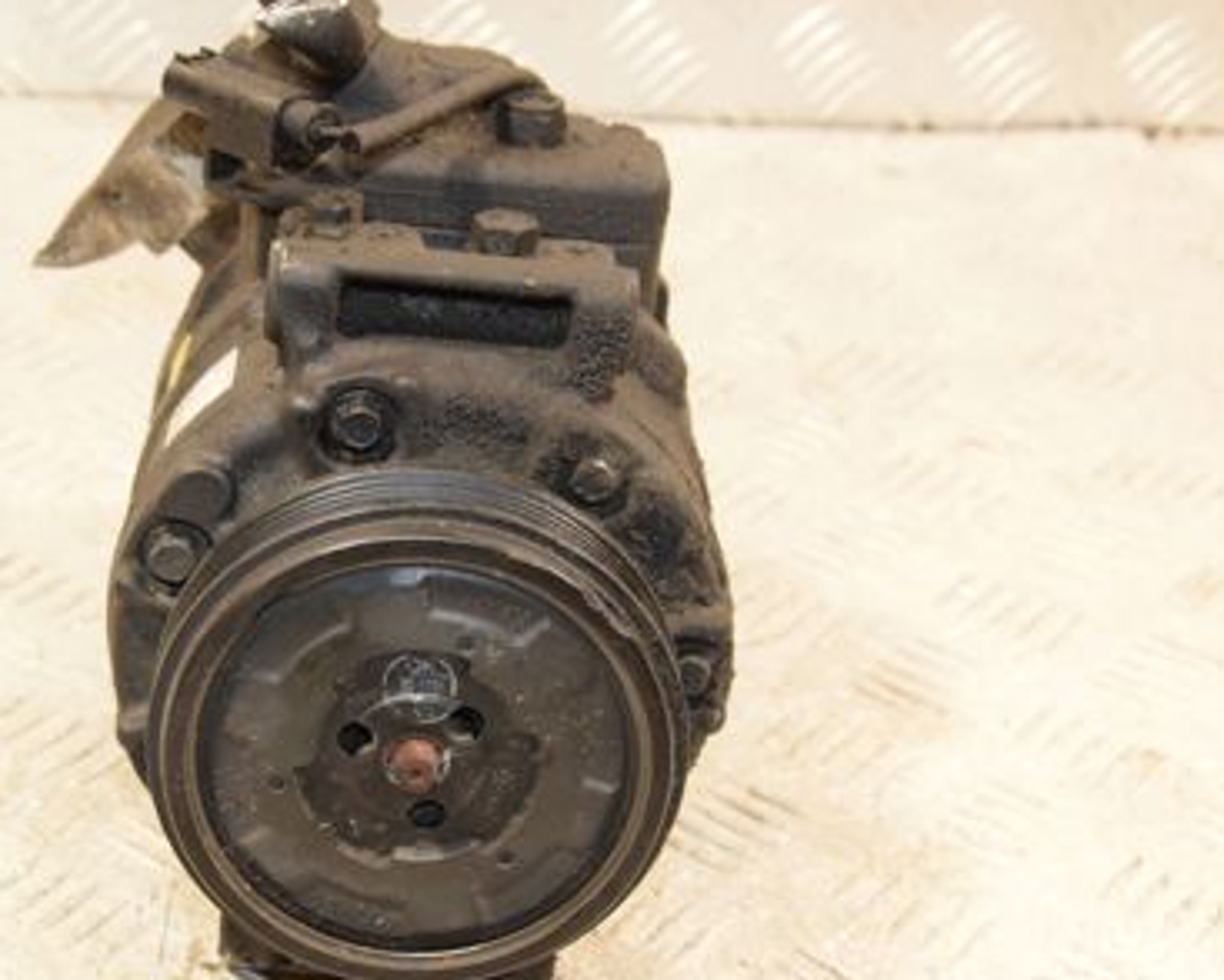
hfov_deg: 22.2
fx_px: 3110
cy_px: 490
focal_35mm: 86
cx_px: 417
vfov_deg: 17.9
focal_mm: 35
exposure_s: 1/160
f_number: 5.6
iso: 1600
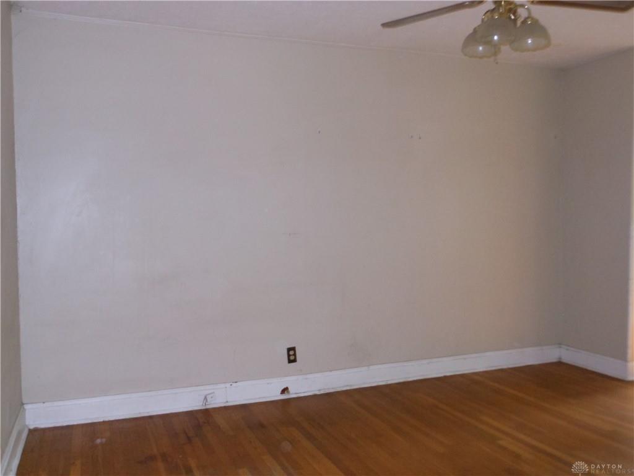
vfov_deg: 42.9
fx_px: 604
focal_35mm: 33
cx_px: 317
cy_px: 238
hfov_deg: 55.4
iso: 320
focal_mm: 5.9
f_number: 4
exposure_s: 1/25
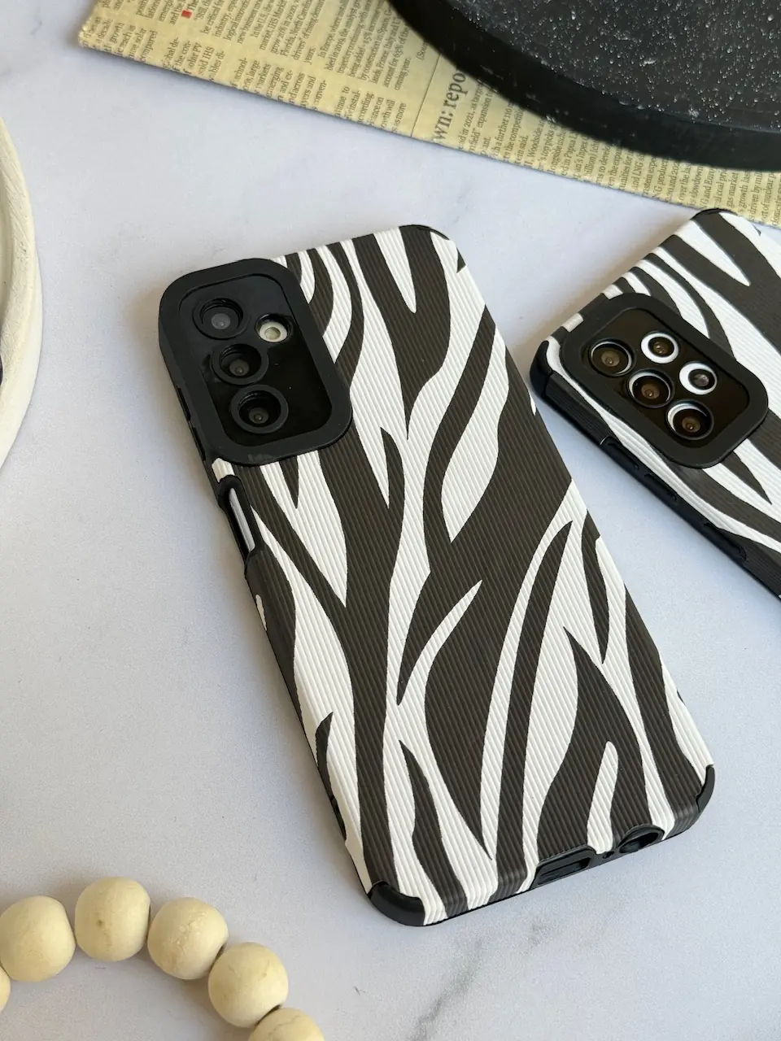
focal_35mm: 48
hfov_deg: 30.3
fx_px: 1444
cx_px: 390
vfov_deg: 39.7
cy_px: 520
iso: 80
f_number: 1.78
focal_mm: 6.76
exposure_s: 1/121
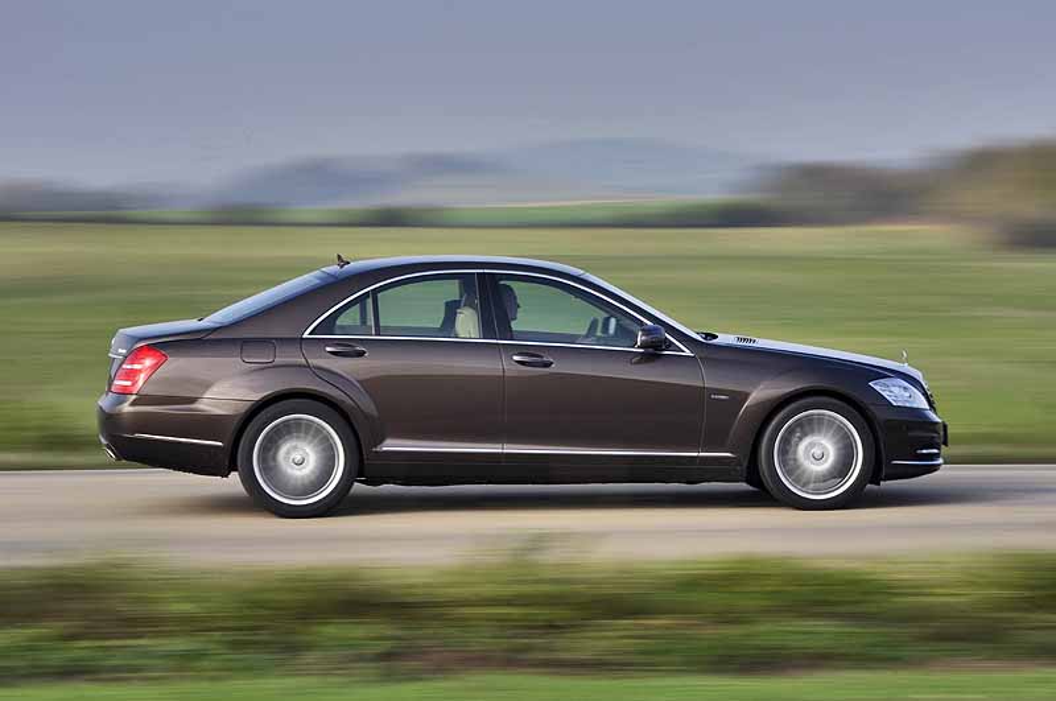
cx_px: 528
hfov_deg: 13.4
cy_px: 350
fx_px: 4482
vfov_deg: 8.9
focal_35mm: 153
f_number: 20
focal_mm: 102
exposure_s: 1/50
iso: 200
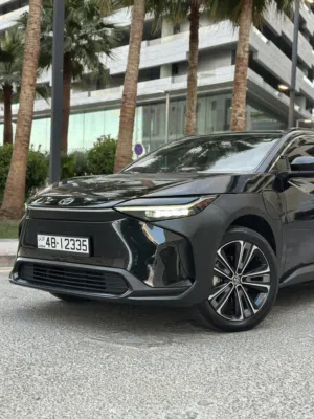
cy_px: 210
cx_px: 157
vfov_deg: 39.7
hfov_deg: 30.3
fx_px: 581
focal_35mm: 48
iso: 125
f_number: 1.78
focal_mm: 6.86
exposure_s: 1/110
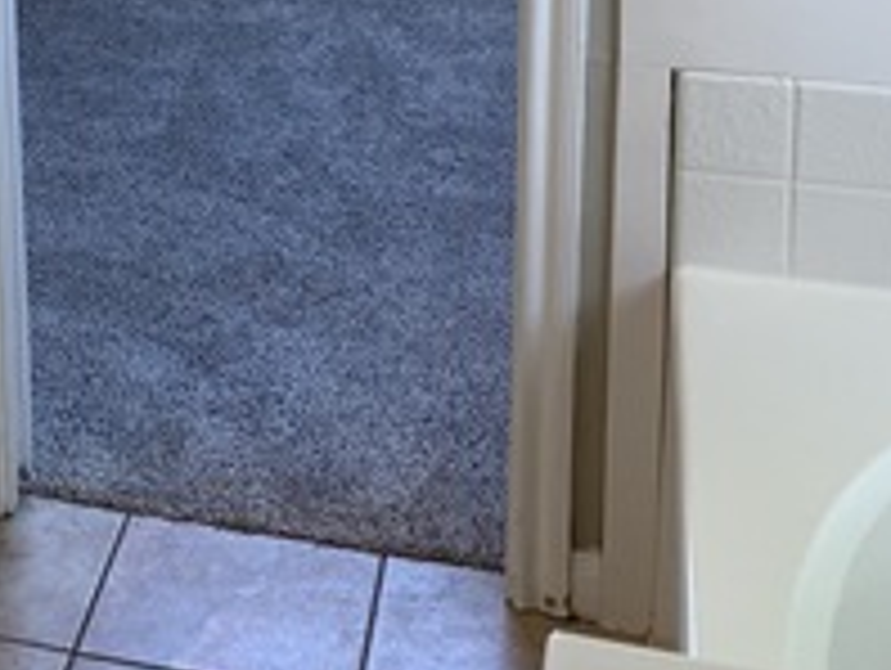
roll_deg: +3.0
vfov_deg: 16.4
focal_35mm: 84
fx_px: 2165
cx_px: -274
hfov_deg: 21.1
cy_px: -252
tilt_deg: -9.2
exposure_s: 1/120
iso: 50
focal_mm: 4.25
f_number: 1.8
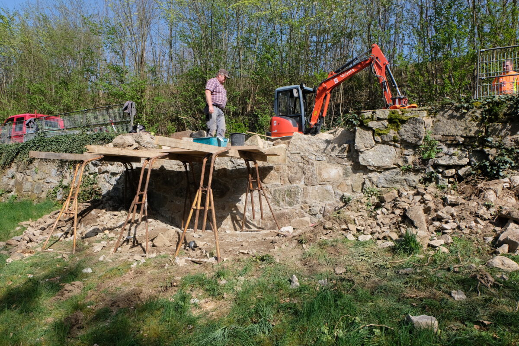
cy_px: 173
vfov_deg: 53.1
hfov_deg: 73.7
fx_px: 346
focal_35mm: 24
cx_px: 260
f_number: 10
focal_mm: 16
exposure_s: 1/350
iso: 400
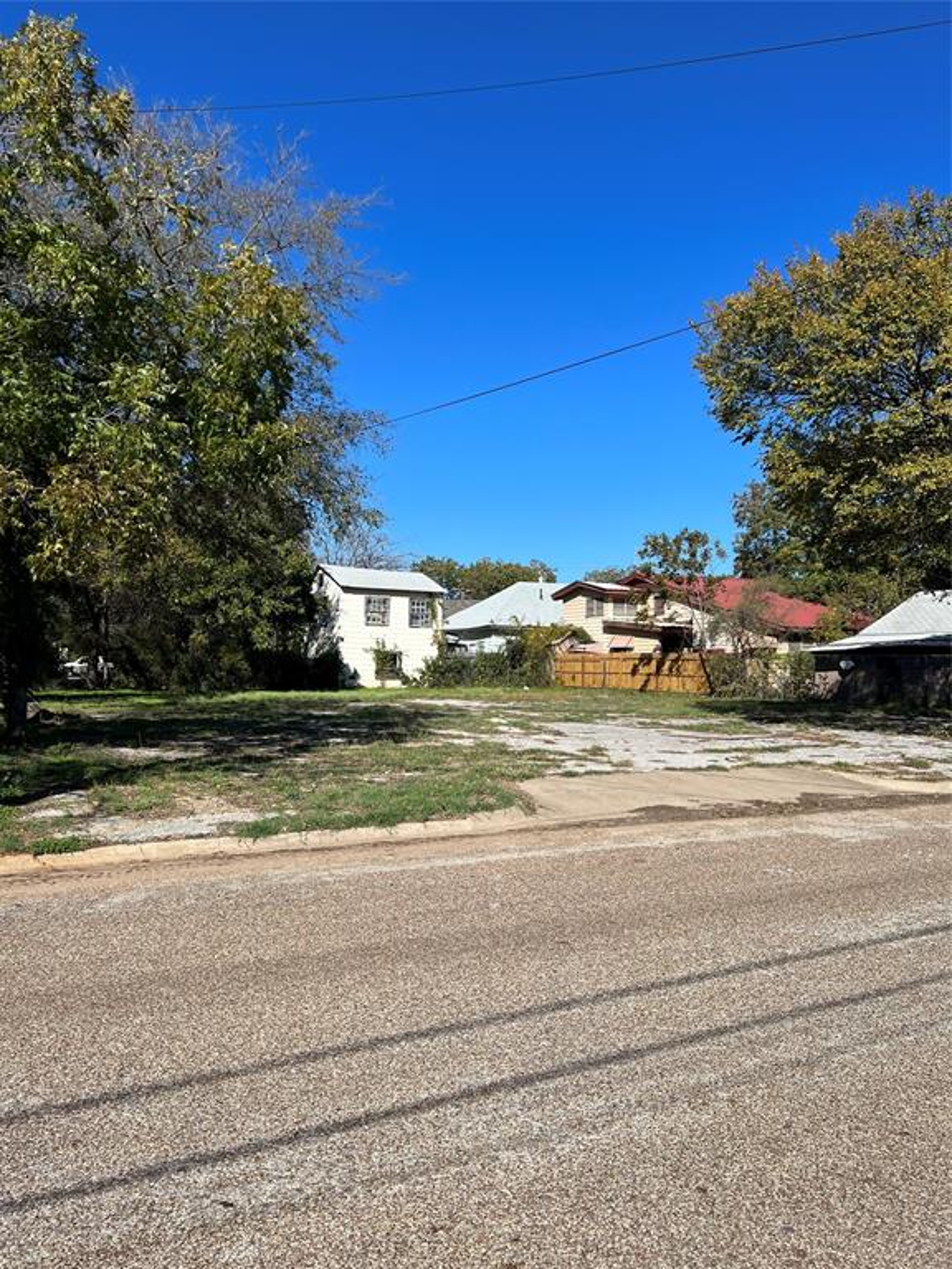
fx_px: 953
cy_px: 634
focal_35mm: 26
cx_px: 476
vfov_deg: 67.3
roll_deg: +1.0
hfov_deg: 53.1
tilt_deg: +2.5
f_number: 1.5
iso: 50
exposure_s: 1/4630
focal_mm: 5.7
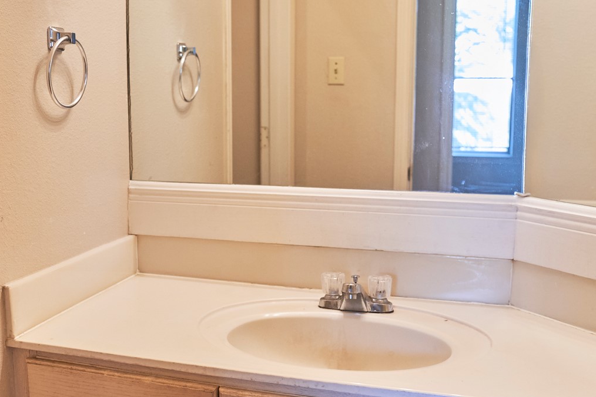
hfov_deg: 43.3
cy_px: 228
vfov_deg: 29.8
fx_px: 745
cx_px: 229
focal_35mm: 45
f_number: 2.8
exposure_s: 1/160
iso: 1250
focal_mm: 21
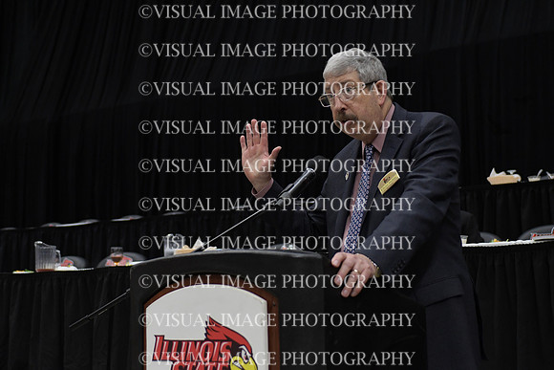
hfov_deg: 31.9
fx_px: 970
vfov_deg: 21.6
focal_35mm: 63
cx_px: 277
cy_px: 185
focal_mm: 42
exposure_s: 1/320
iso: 2500
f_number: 3.2
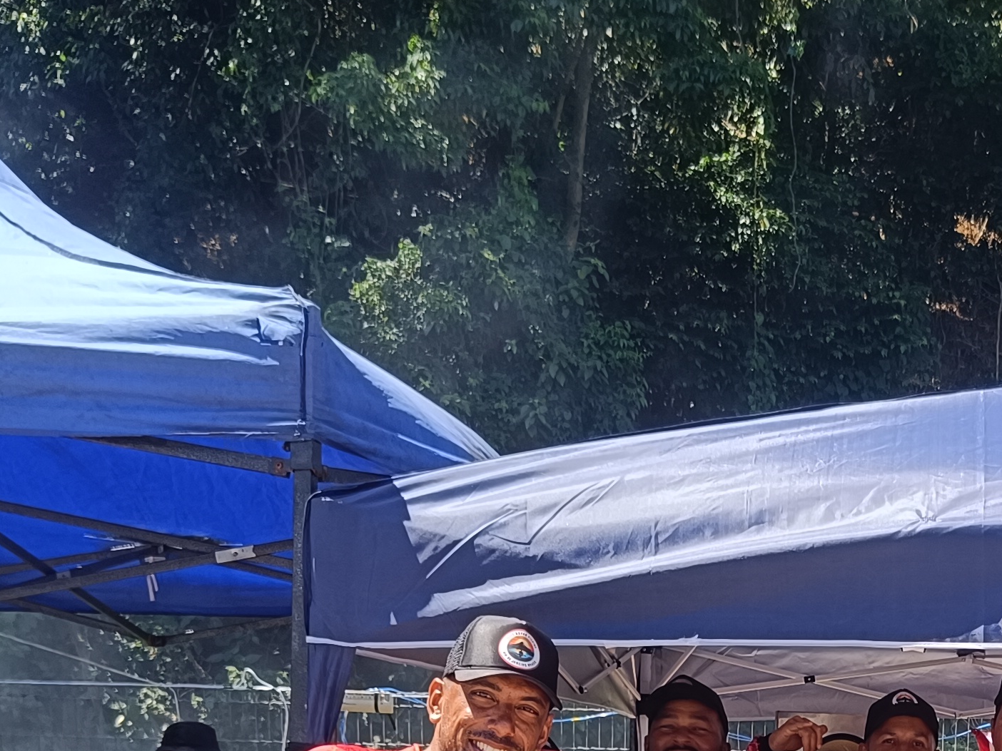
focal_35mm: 70
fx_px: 2026
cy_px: 973
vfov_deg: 19.4
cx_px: 964
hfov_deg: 26.5
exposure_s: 1/463
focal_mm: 5.59
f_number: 1.88
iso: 53
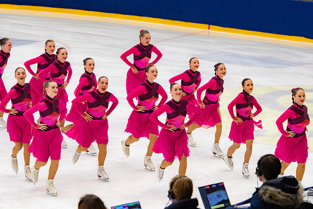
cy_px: 104
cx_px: 156
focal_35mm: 202
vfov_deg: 6.8
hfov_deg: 10.2
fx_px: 1761
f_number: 5.6
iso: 1800
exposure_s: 1/320
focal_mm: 135
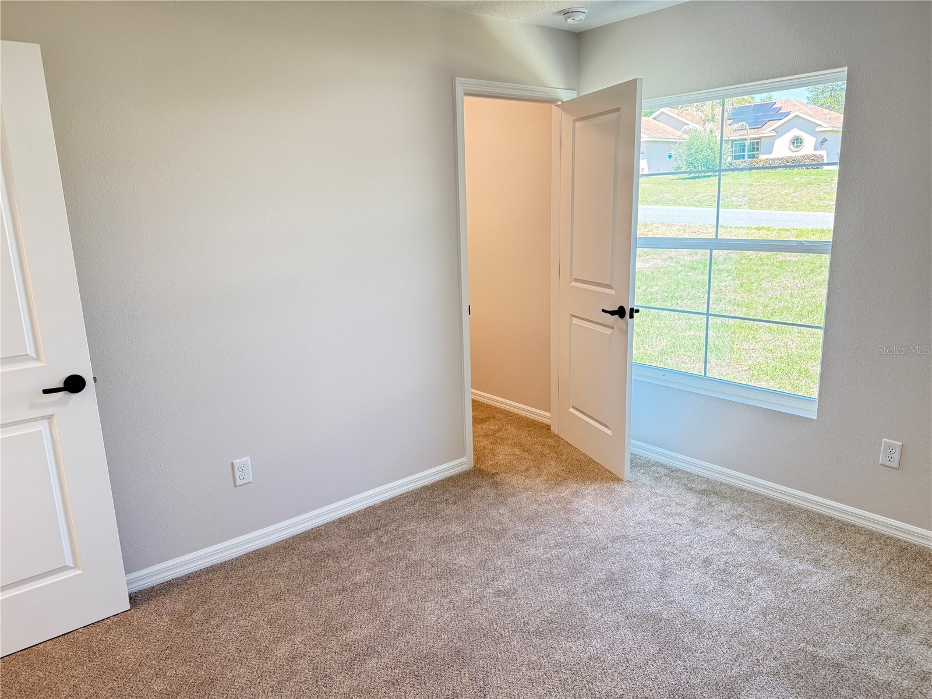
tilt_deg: -13.1
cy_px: 350
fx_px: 646
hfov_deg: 71.6
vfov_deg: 56.8
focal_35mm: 24
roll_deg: +1.1
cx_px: 466
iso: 200
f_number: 1.78
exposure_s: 1/120
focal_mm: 6.76
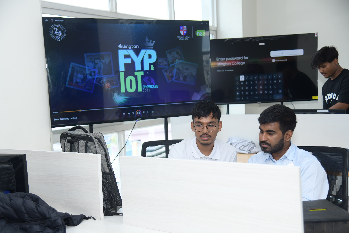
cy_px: 116
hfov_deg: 42.7
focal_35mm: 46
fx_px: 446
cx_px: 174
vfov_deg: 29.2
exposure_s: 1/160
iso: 640
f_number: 4
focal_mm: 46
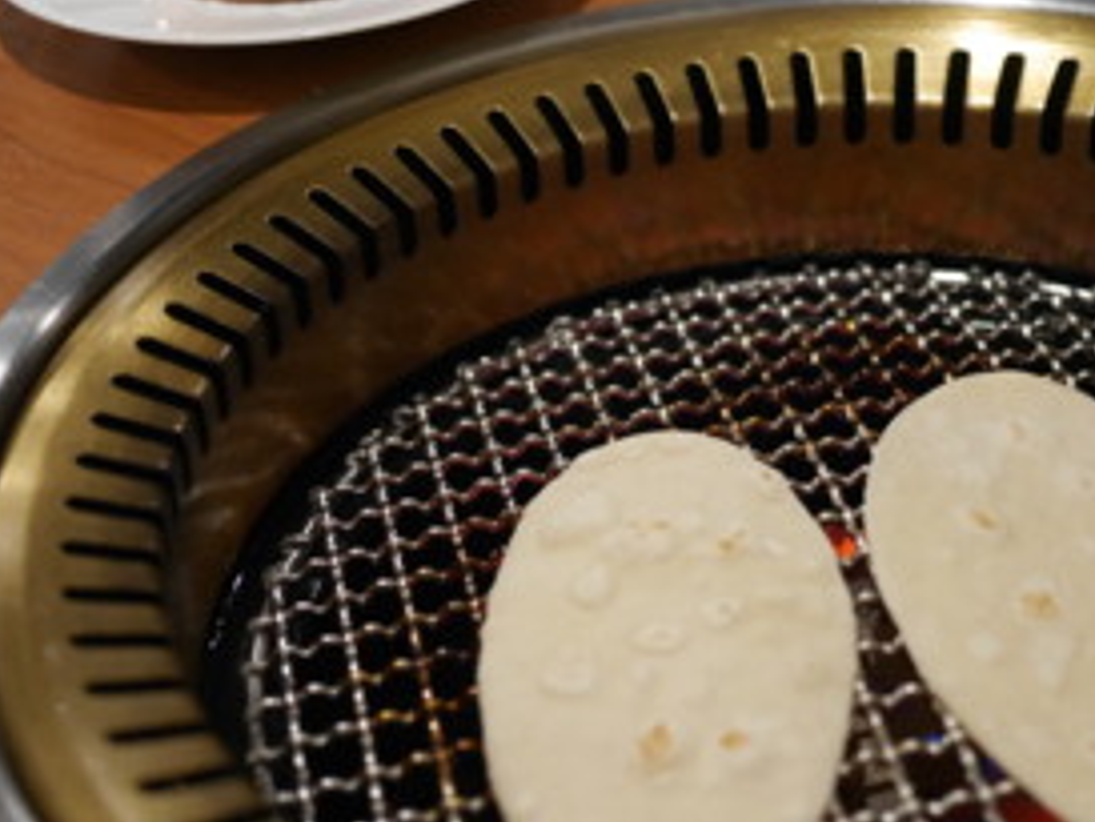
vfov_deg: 22.3
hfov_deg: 29.4
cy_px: 377
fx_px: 2089
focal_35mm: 66
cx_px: 562
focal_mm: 20
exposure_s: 1/60
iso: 1250
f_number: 1.7
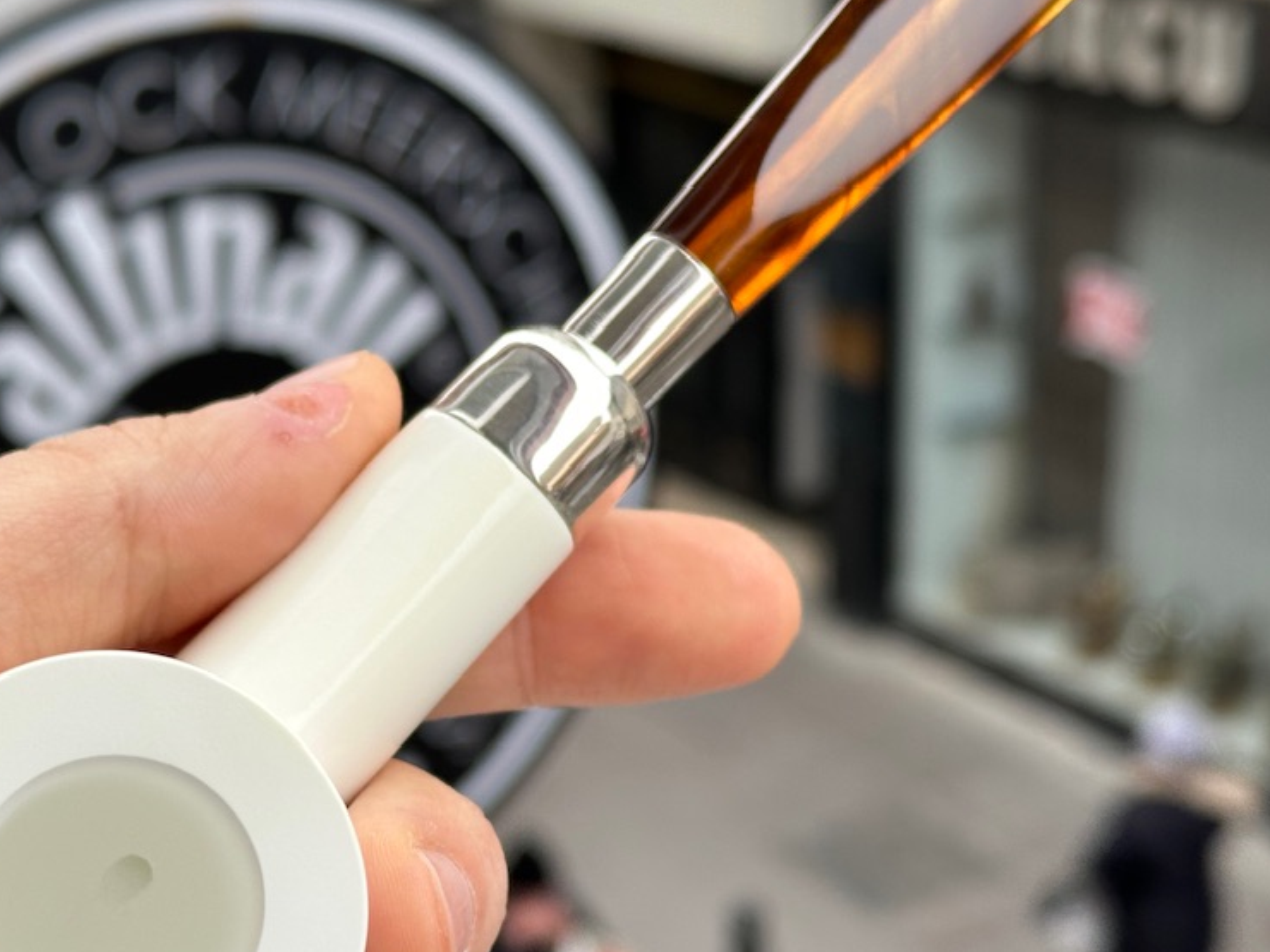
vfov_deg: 17.8
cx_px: 469
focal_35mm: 83
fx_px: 3045
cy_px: 530
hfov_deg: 23.5
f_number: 1.78
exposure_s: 1/719
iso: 64
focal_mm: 6.86
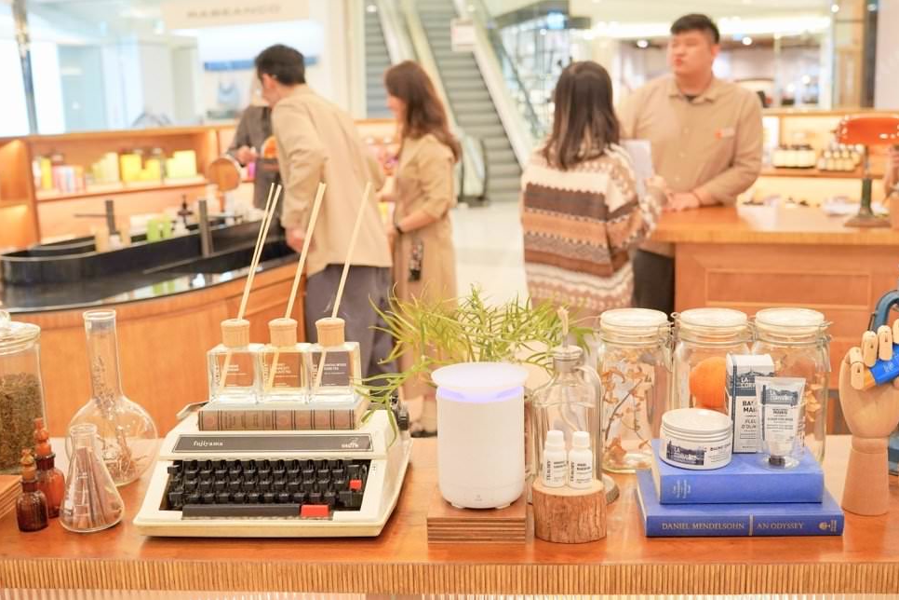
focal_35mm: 42
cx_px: 480
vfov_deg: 32.0
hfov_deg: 46.5
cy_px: 312
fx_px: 1045
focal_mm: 33.7
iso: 1600
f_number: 4
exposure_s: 1/160
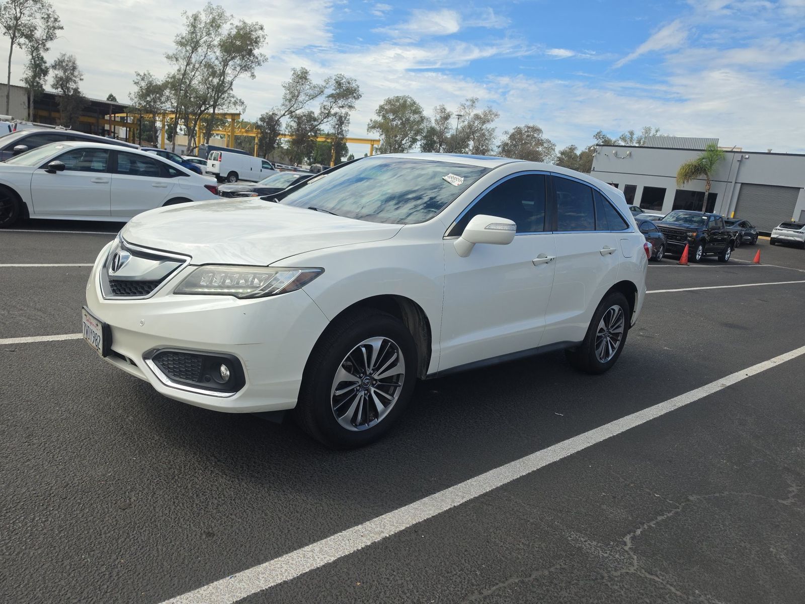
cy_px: 302
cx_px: 402
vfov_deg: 58.9
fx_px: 535
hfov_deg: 73.9
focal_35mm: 23
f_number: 1.4
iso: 65
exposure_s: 1/5445
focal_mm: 6.5
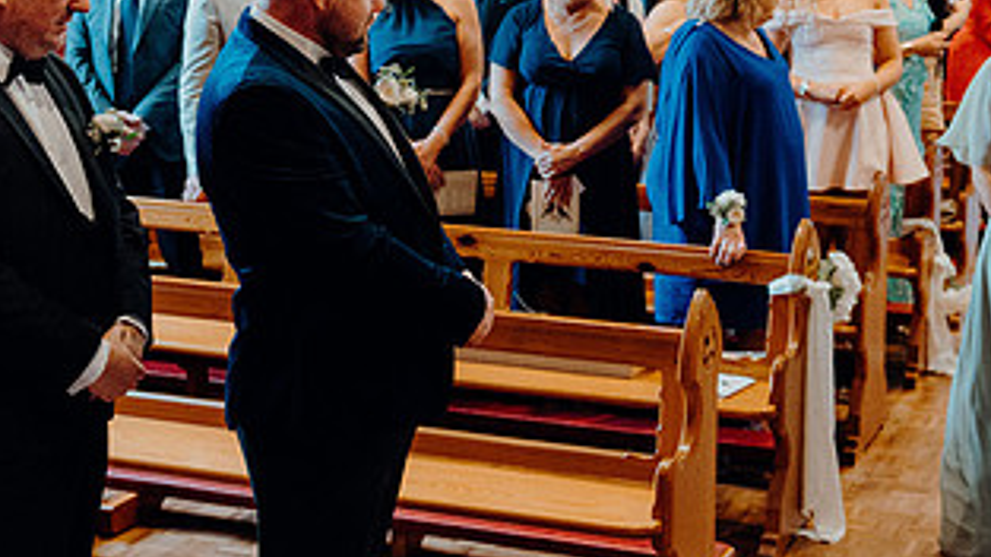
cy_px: 191
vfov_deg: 18.2
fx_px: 1734
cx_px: 703
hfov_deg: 31.5
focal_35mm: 66
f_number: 3.2
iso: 4000
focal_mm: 34
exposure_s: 1/160
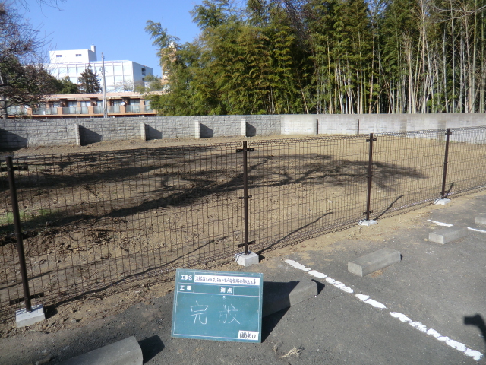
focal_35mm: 24
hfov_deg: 71.6
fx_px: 337
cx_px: 243
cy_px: 182
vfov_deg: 56.8
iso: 64
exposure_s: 1/640
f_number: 3.2
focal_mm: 4.3
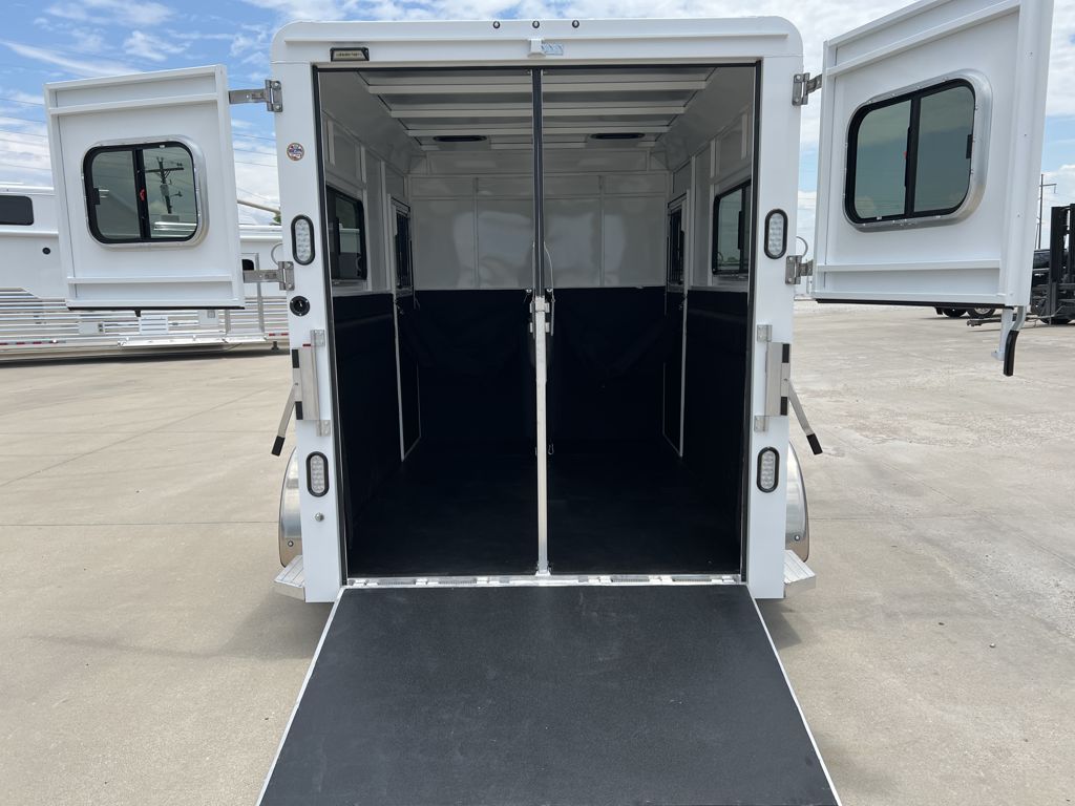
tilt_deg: -4.9
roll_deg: +2.6
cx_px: 538
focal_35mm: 26
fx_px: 807
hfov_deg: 67.3
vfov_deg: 53.1
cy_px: 403
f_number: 1.5
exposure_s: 1/3165
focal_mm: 5.7
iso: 50
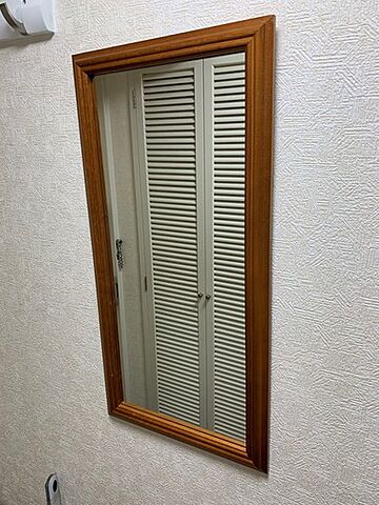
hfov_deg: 53.1
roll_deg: +0.1
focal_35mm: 26
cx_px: 190
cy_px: 252
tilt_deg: -13.0
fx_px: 380
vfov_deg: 67.3
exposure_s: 1/120
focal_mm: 4.25
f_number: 1.8
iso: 80
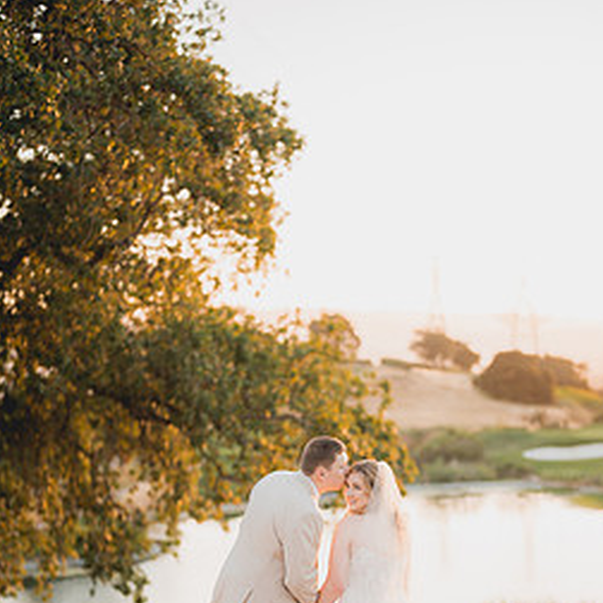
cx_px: 325
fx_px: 1498
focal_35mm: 76
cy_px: 488
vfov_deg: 22.4
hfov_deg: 22.8
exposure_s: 1/400
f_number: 1.2
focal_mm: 50
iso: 125
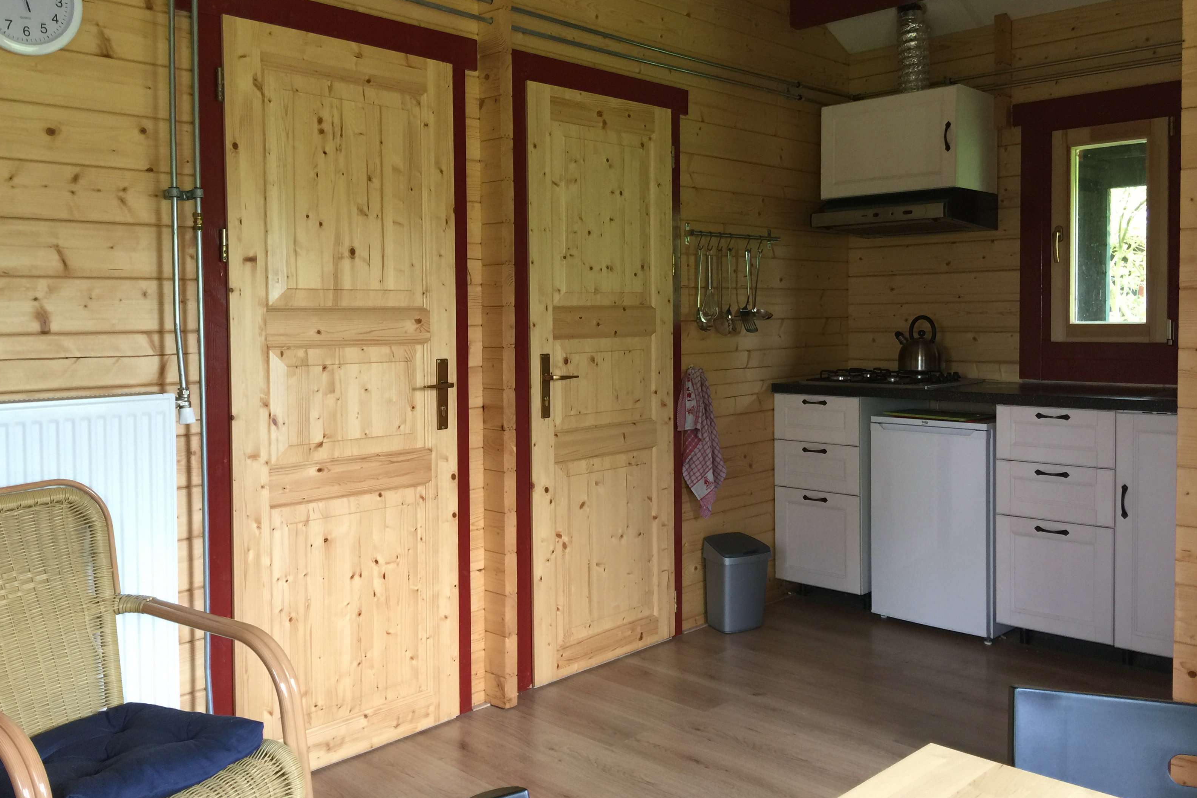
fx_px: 1031
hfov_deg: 60.3
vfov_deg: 42.3
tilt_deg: -1.3
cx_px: 585
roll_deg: +0.4
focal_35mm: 31
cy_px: 363
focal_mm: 4.15
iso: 40
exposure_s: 1/17
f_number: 2.2
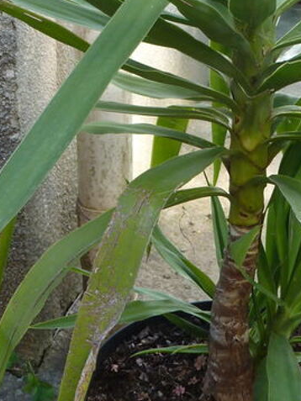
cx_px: 240
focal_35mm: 67
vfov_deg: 28.7
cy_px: 120
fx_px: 776
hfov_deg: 21.7
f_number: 3.3
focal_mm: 4.3
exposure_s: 1/60
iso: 125
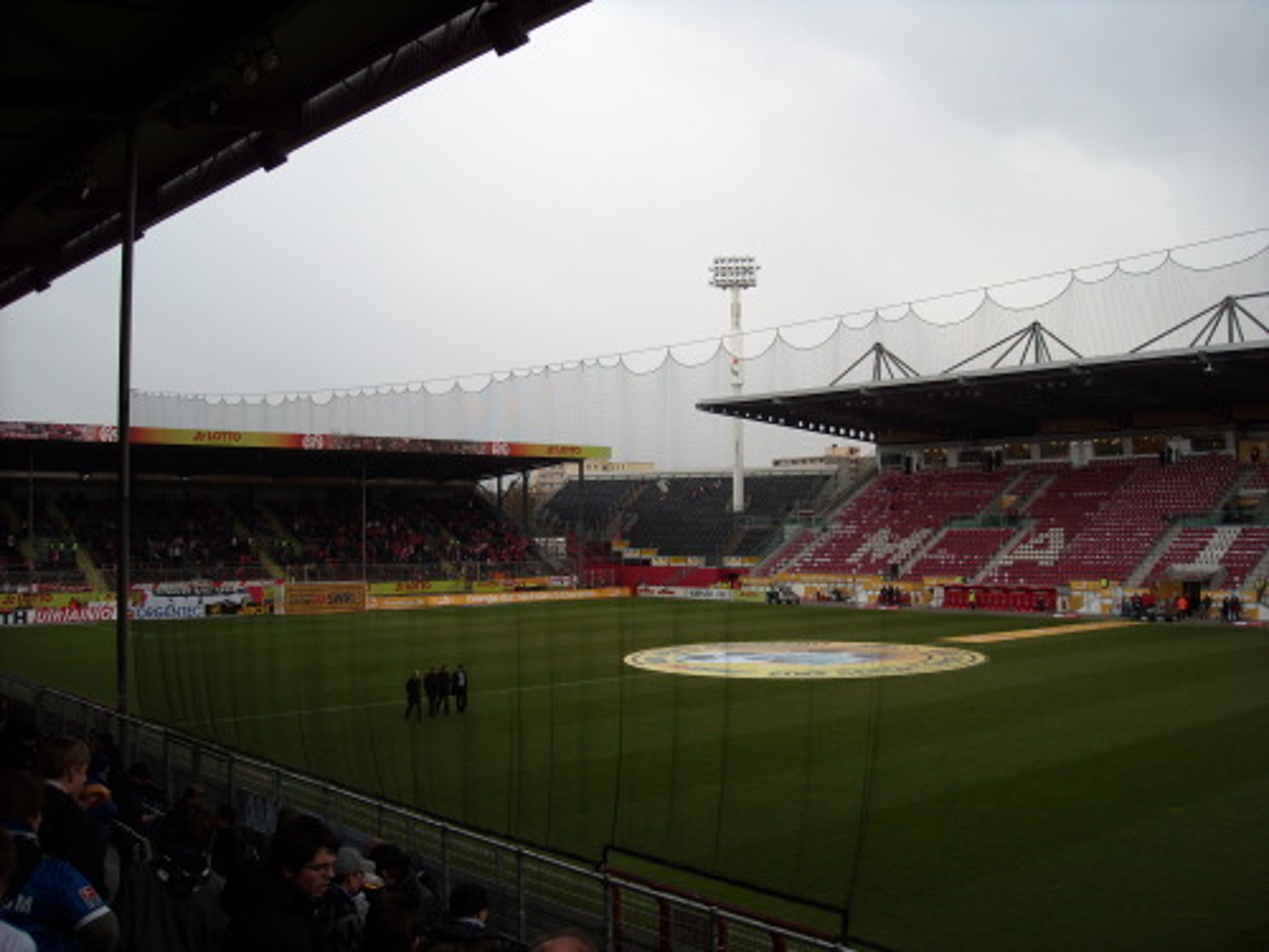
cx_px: 634
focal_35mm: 35
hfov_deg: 52.6
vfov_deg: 40.7
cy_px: 476
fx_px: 1283
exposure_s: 1/296
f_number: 2.8
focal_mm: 5.7
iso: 64
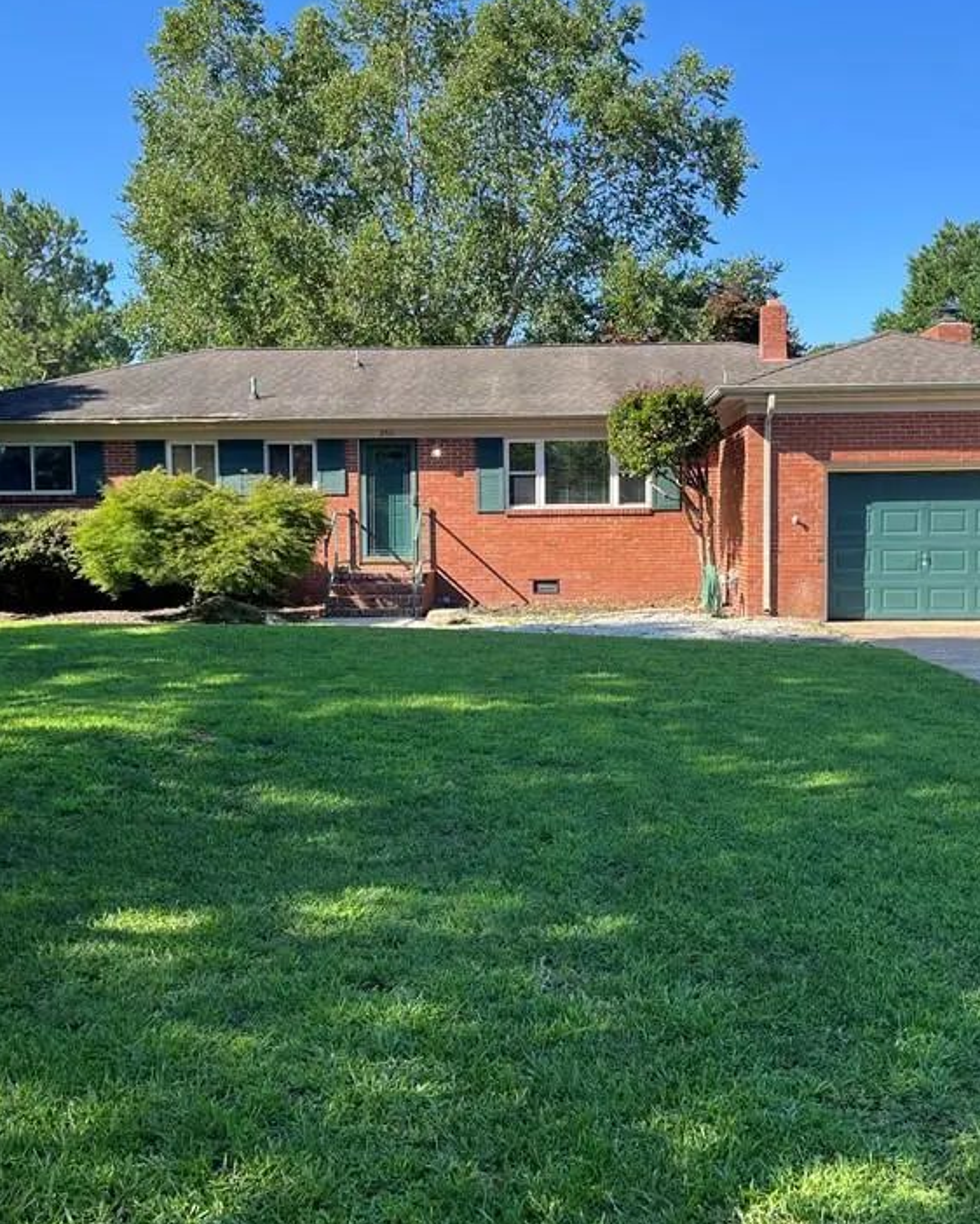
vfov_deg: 49.1
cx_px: 513
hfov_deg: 40.1
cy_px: 593
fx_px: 1341
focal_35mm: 37
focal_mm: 5.1
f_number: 1.6
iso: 50
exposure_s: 1/992
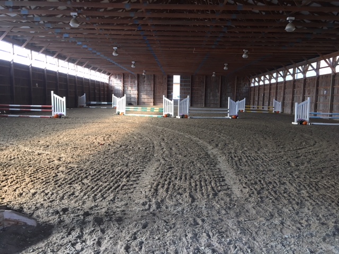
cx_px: 170
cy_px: 127
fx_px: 284
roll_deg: -1.3
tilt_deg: -7.6
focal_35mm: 29
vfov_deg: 48.2
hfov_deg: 61.7
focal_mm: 4.15
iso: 25
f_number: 2.2
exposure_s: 1/40
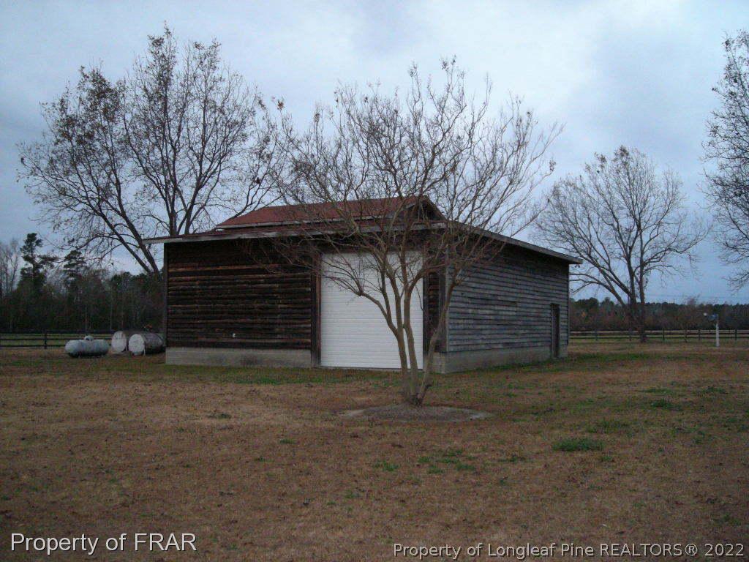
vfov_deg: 37.7
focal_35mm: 38
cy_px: 281
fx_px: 822
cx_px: 374
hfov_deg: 49.0
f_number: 3.2
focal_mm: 6.3
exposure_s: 1/60
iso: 324
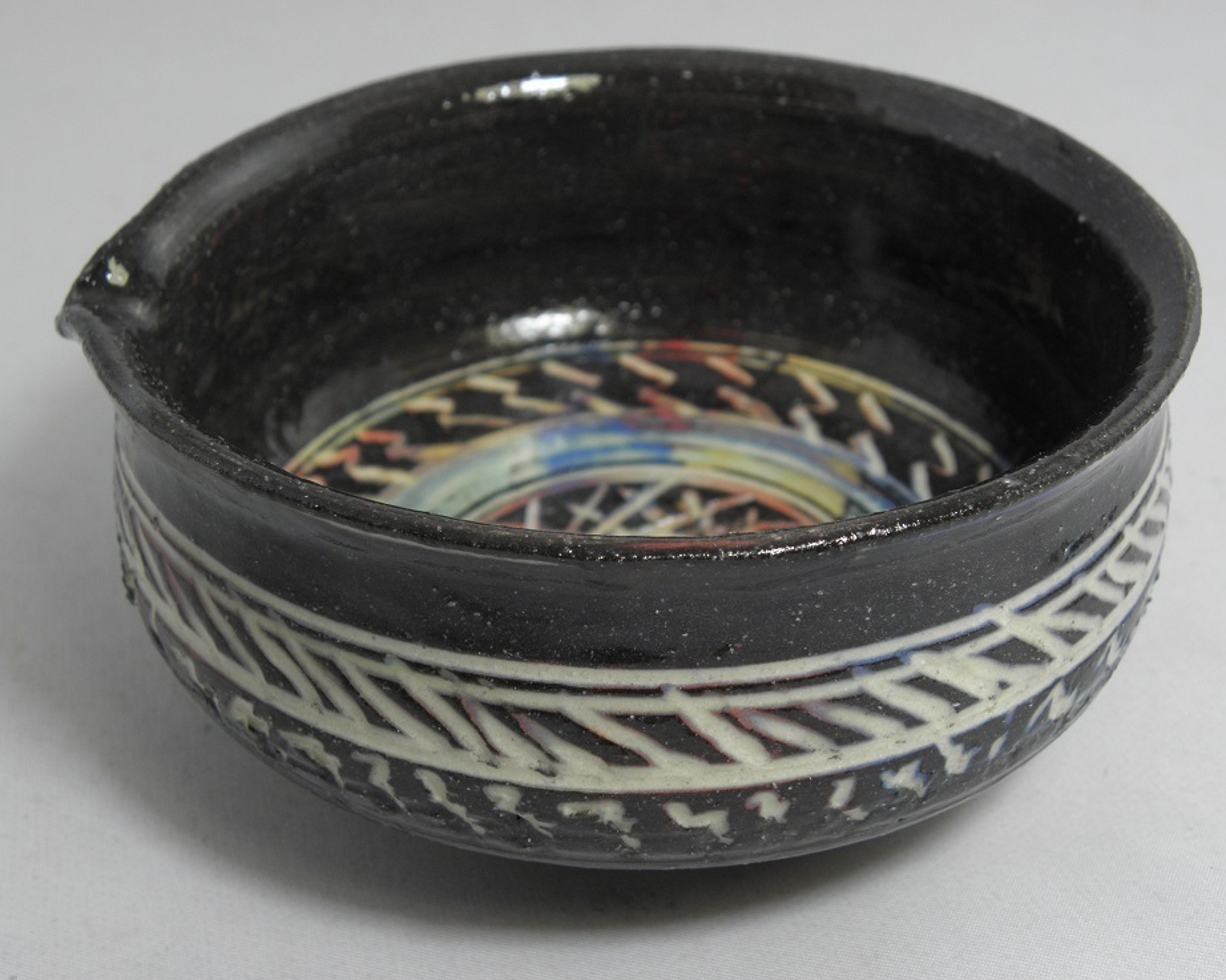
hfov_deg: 34.8
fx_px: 1959
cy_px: 489
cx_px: 618
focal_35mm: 54
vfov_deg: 28.1
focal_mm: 9.22
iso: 125
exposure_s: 1/40
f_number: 3.5
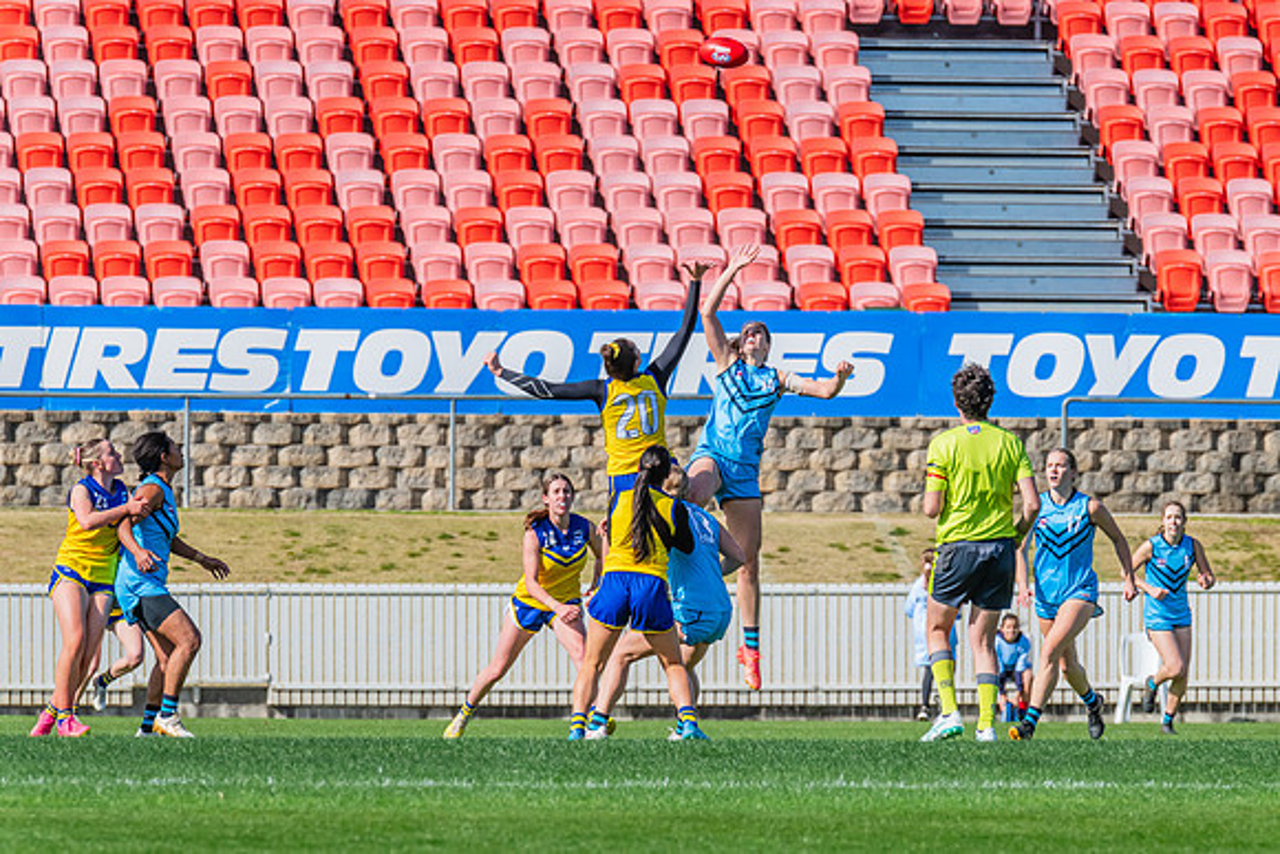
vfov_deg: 2.9
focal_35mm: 474
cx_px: 682
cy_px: 455
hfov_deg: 4.3
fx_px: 16871
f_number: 11
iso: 800
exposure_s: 1/1250
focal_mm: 420
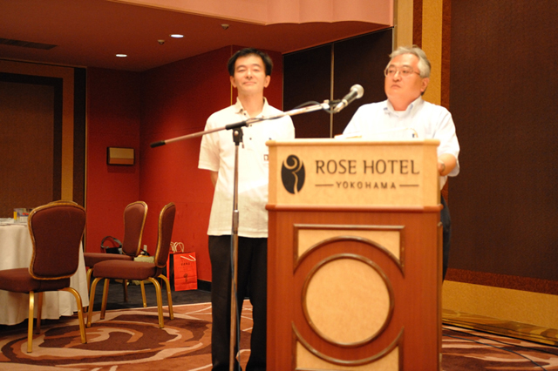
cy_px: 186
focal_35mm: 50
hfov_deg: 39.6
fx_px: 775
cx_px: 279
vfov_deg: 27.0
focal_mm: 50
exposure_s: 1/100
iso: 6400
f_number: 2.8
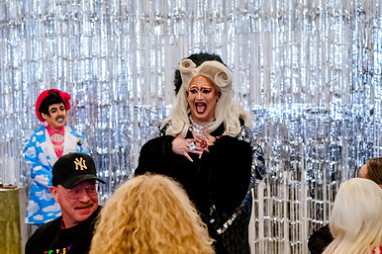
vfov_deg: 16.1
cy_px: 147
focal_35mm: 85
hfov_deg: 23.9
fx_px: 902
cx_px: 148
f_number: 2.8
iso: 6400
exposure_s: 1/80
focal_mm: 50
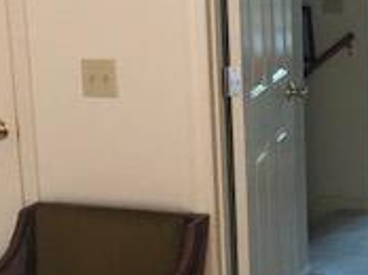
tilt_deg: -14.1
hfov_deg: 18.9
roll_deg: +3.4
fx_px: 1093
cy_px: 159
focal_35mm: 103
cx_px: 292
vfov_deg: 14.3
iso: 80
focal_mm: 3.99
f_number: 1.8
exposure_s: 1/5
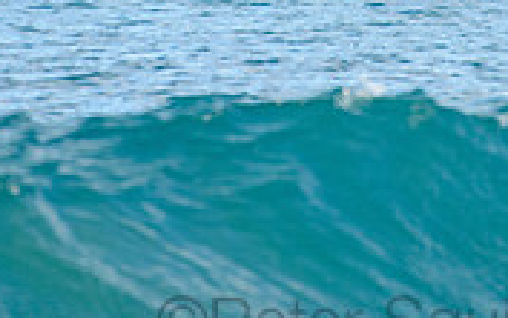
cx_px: 398
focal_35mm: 2047
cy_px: -213
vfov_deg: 0.6
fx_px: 28367
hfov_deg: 1.0
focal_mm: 500
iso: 450
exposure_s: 1/2000
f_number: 5.6
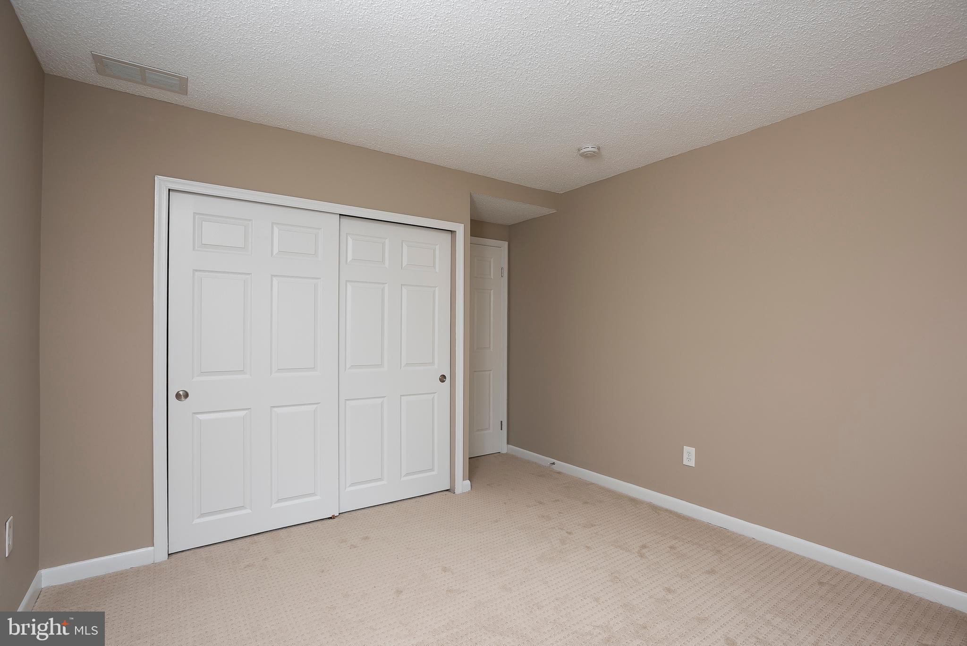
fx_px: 457
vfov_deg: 70.5
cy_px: 323
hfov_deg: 93.3
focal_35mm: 17
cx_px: 484
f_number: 8
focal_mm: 17
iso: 320
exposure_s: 1/60
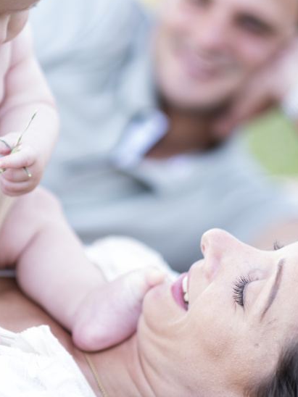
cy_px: 204
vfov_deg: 13.1
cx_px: 63
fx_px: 1733
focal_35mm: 151
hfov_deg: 9.8
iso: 80
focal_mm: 56
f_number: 1.4
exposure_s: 1/500
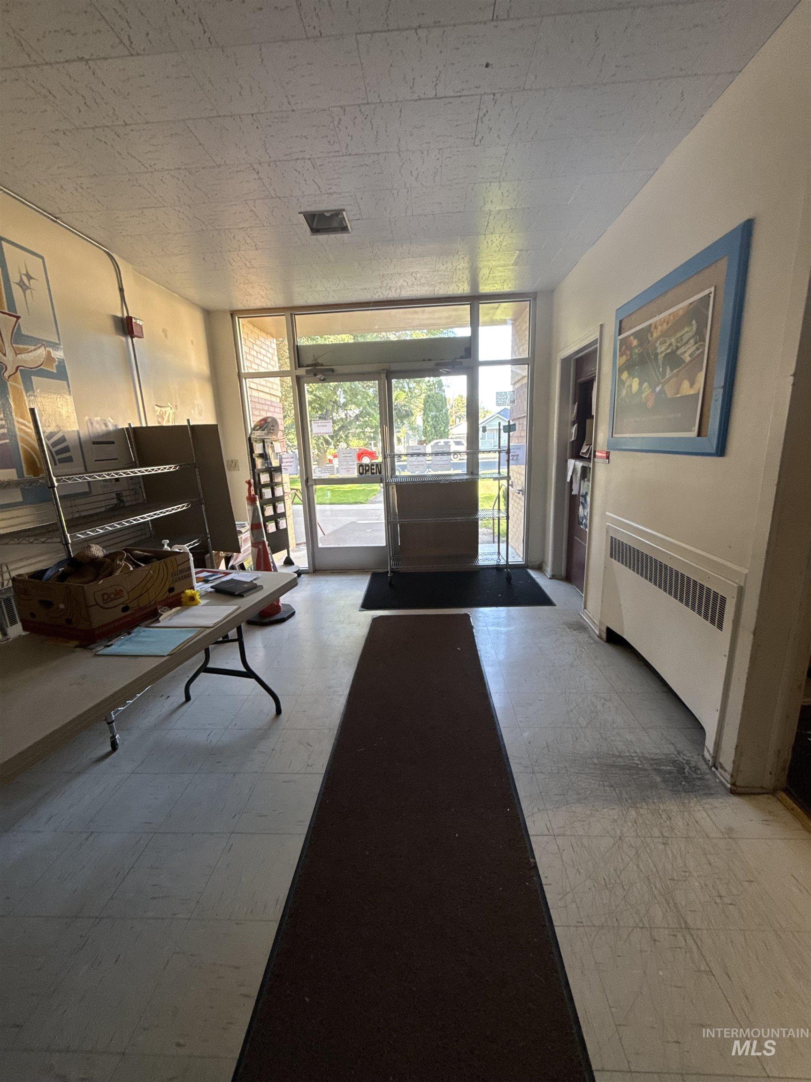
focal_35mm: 14
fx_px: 437
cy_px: 541
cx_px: 406
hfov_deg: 85.7
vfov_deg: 102.1
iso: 160
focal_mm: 2.22
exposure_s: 1/99
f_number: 2.2
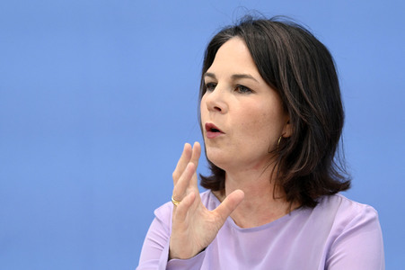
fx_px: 1742
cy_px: 135
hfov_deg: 13.3
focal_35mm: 155
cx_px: 202
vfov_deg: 8.8
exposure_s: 1/640
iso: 5000
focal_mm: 155
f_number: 6.3
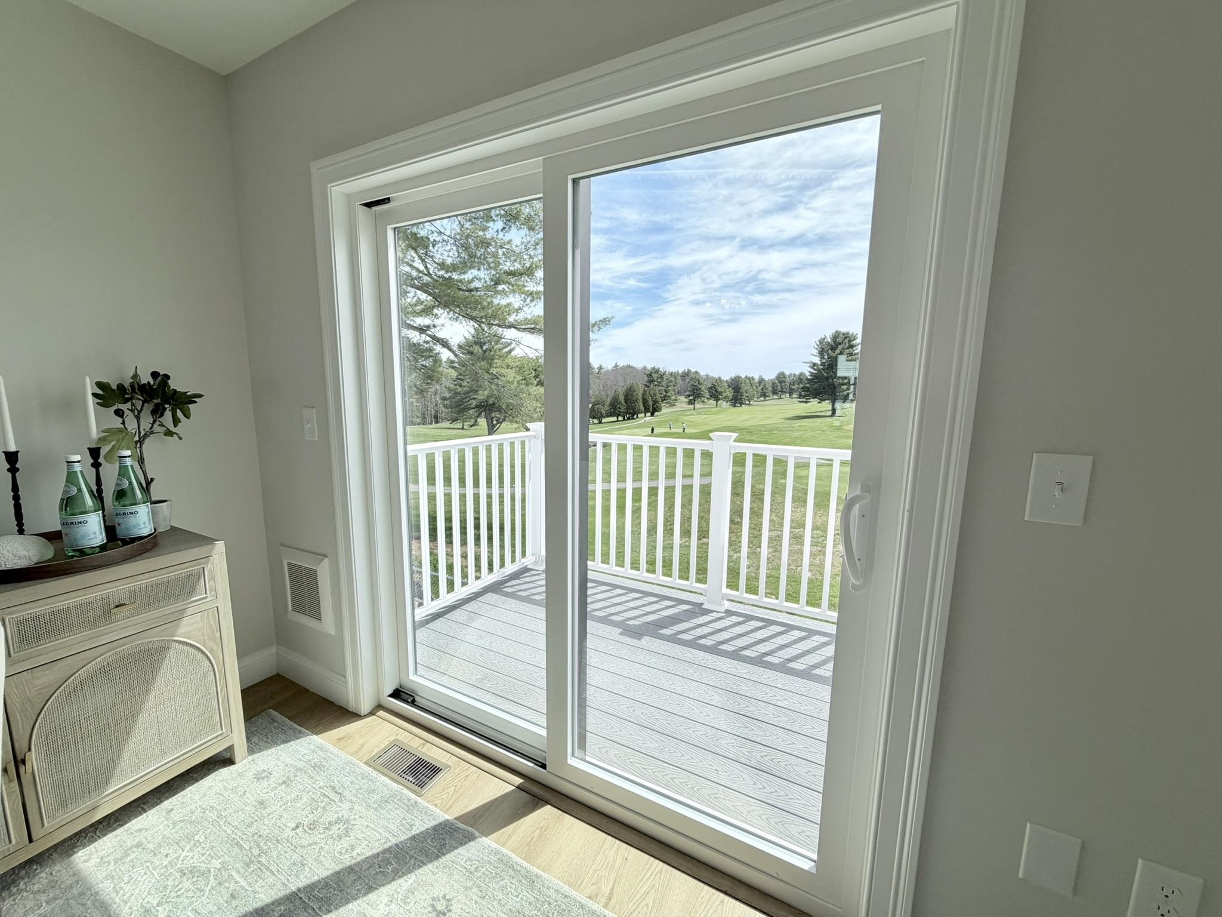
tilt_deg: -5.9
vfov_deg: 85.7
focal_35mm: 14
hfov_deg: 102.1
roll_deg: -1.2
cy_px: 458
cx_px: 611
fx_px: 494
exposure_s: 1/770
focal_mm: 2.22
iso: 32
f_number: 2.2
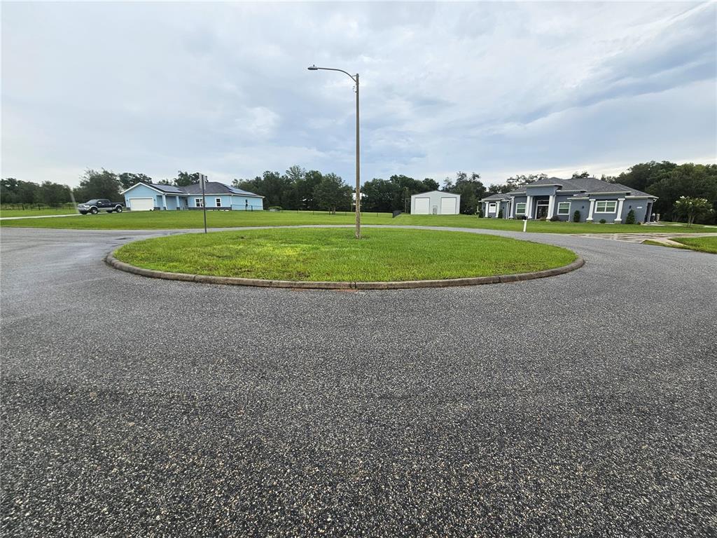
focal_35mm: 13
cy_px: 269
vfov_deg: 89.9
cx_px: 358
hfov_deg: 106.2
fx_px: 269
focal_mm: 2.2
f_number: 2.2
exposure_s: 1/553
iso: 50
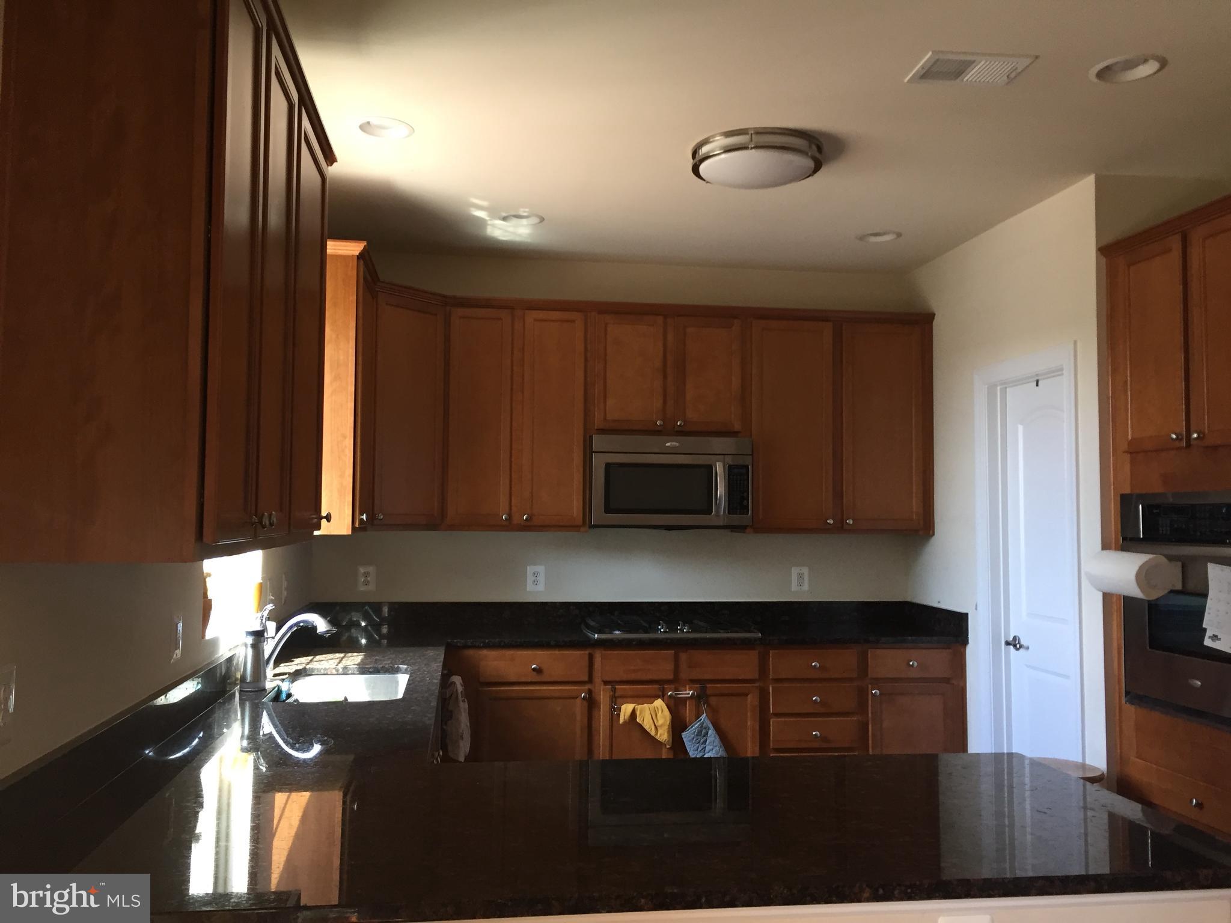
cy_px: 462
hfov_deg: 61.7
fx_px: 1031
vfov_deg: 48.2
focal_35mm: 29
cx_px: 616
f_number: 2.2
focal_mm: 4.15
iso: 50
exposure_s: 1/30
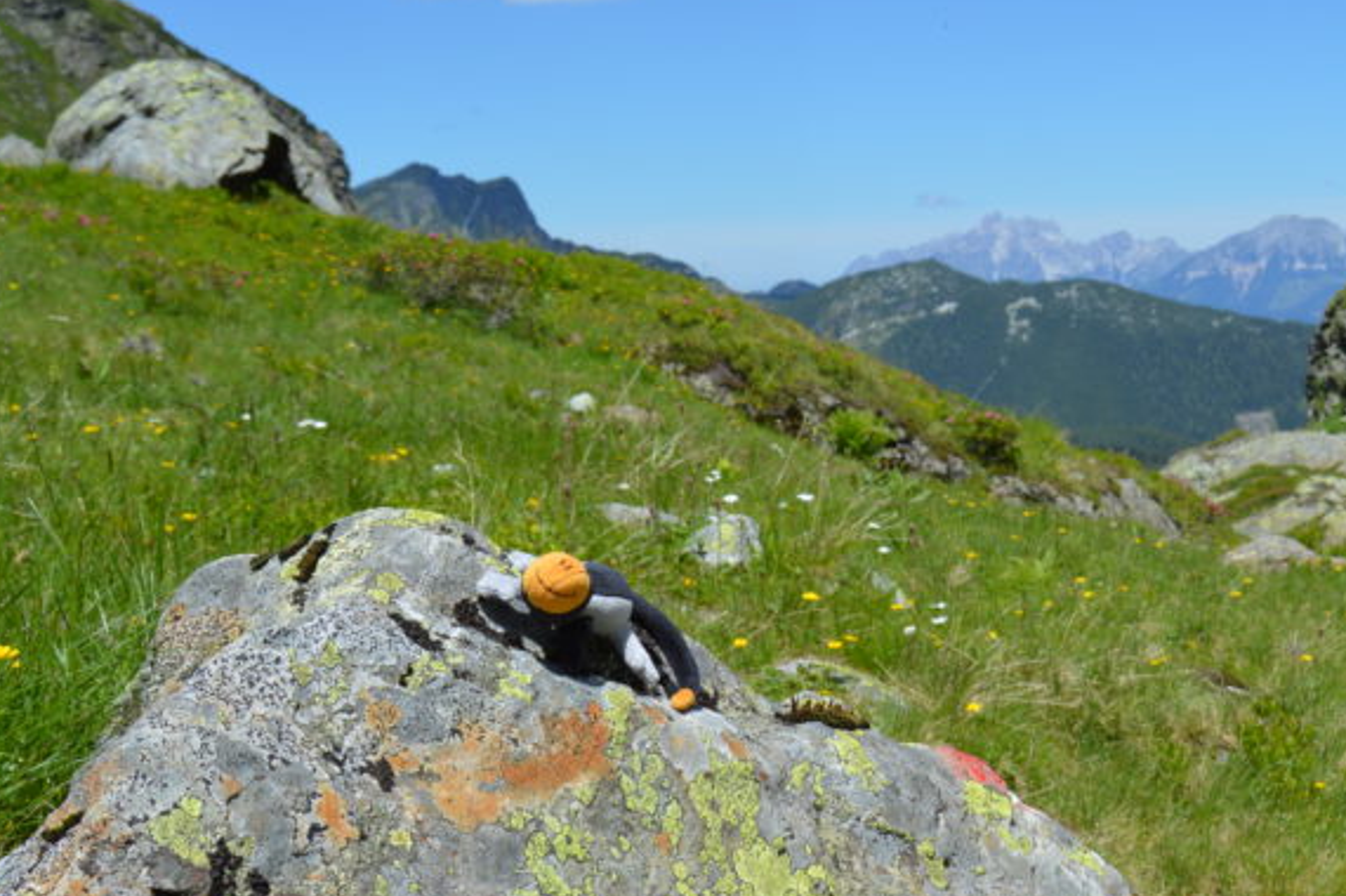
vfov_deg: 21.9
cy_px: 489
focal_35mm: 62
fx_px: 2313
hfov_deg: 31.5
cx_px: 1098
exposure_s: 1/250
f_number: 8
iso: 100
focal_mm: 23
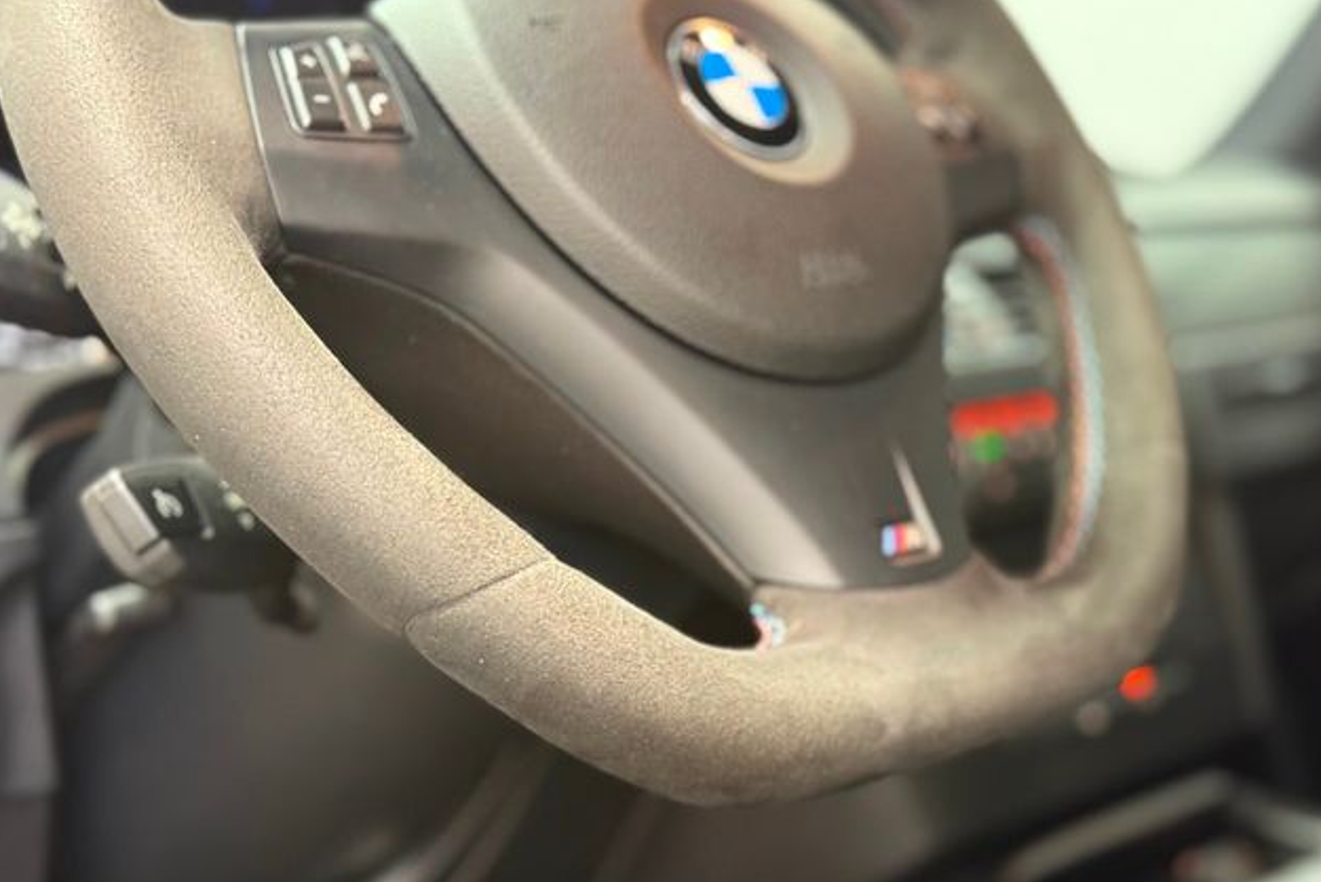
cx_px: 671
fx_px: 1872
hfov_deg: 38.9
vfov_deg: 26.5
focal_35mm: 51
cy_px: 464
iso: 320
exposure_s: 1/40
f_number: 1.78
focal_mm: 6.76
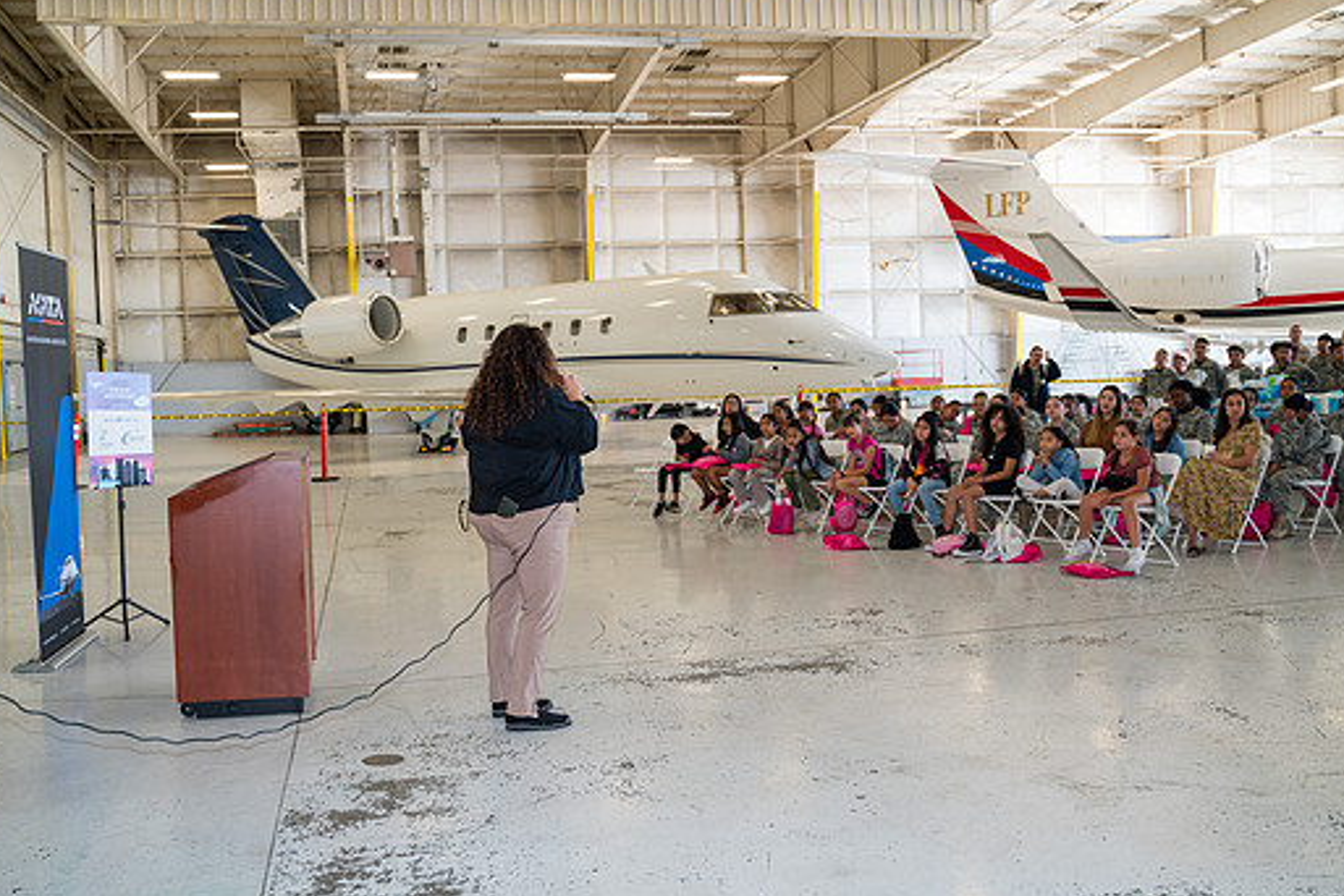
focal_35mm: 33
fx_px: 1232
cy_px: 447
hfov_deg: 57.1
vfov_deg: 40.0
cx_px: 605
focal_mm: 28
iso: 320
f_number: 3.2
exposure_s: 1/320
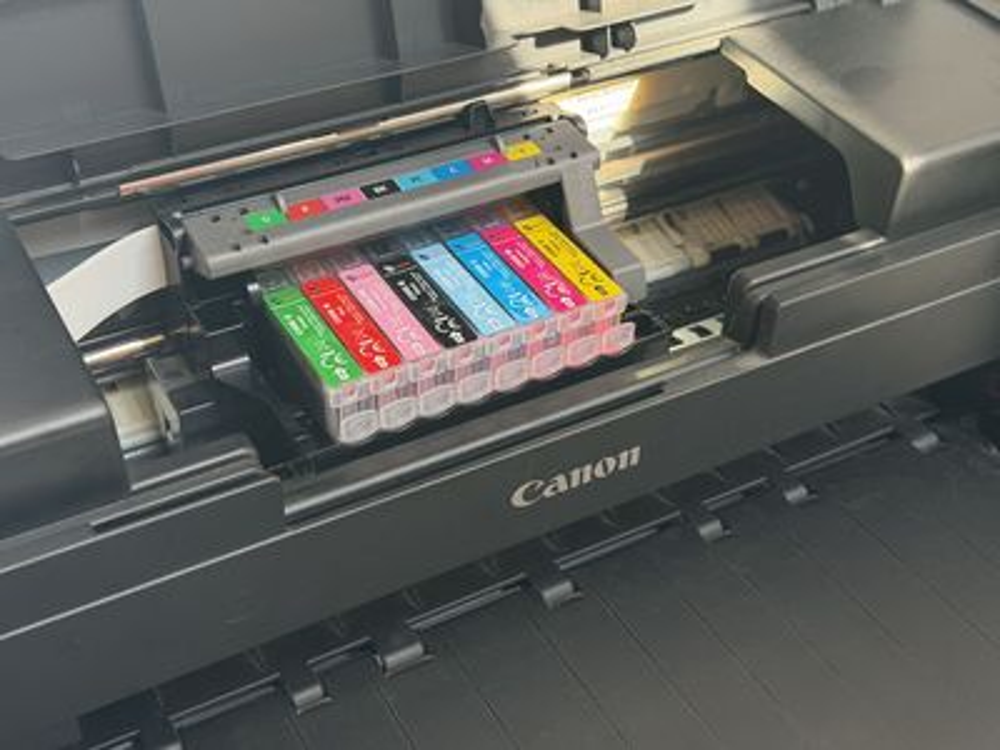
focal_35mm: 48
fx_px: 1387
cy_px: 375
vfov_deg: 30.3
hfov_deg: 39.7
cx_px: 500
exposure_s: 1/121
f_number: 1.78
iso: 50
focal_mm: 6.76
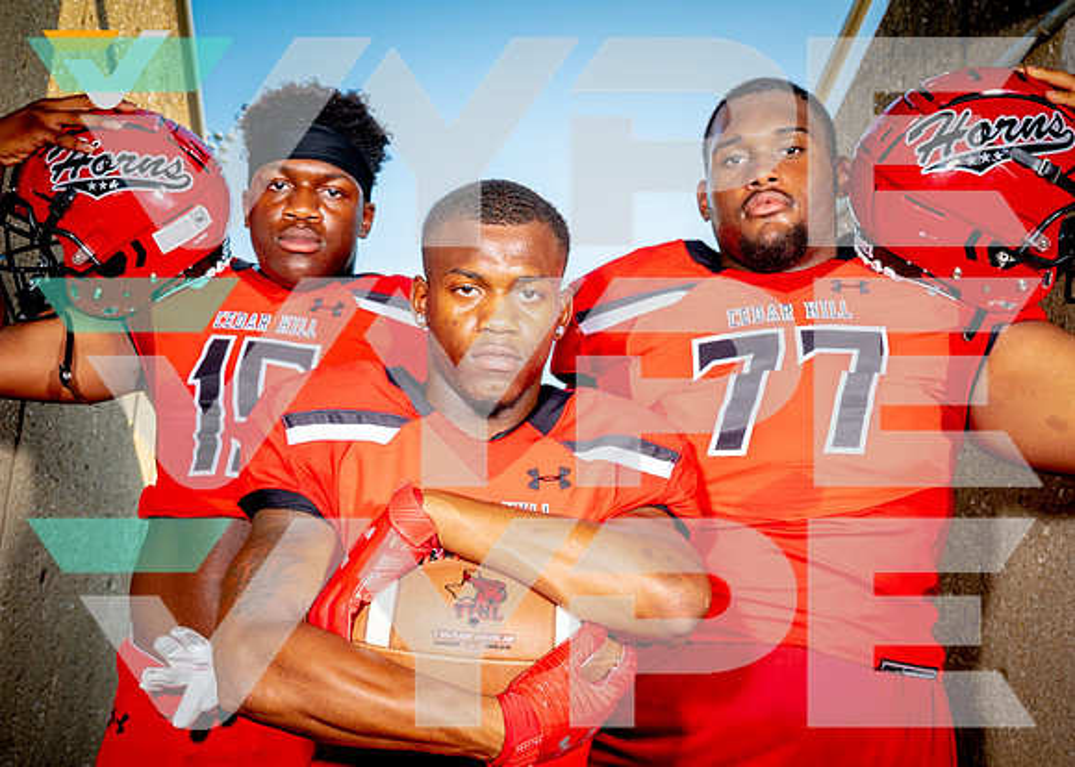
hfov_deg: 44.2
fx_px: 1322
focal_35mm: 43
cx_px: 490
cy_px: 430
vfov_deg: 32.3
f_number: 8
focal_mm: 34
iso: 200
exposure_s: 1/125
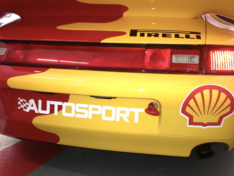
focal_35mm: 33
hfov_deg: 55.4
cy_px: 88
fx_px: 223
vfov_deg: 42.9
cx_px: 117
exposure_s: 1/20
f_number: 2.4
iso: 125
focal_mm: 4.13
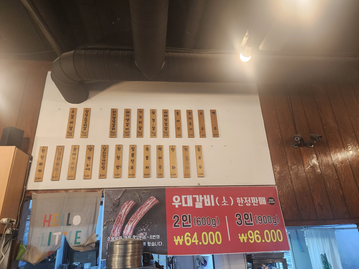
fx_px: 239
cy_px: 134
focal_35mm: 23
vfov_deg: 58.9
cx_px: 180
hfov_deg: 73.9
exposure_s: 1/120
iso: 250
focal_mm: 6.4
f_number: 1.8
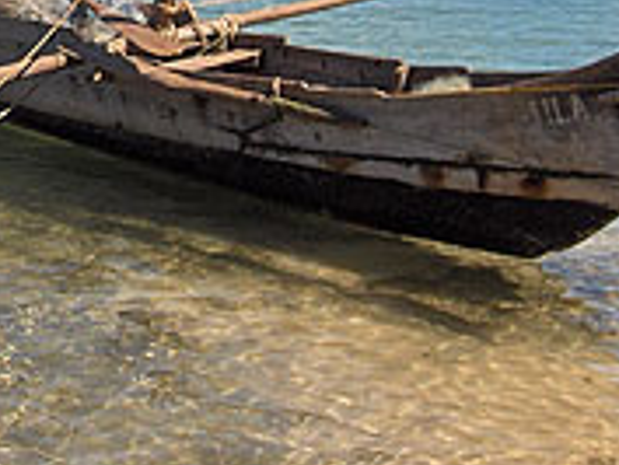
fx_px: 1772
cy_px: -35
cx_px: 42
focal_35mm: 99
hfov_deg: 19.4
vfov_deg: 14.6
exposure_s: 1/1020
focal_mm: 8
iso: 100
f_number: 4.8
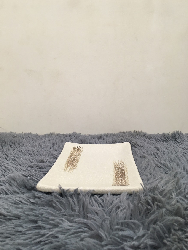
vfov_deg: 60.0
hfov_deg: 46.8
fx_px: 217
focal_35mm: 30
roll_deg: -0.6
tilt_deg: -10.5
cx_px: 92
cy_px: 122
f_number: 2.2
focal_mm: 4.15
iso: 64
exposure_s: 1/33
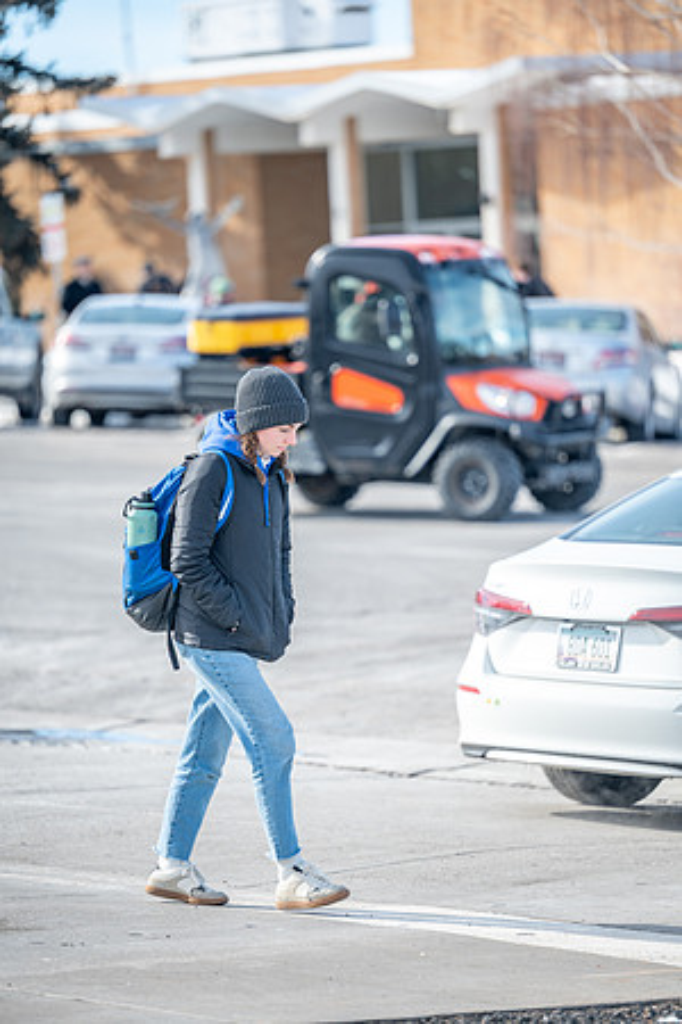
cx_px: 341
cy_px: 512
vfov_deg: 12.5
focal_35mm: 165
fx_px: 4688
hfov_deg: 8.3
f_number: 2.8
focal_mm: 165
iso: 100
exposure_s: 1/800
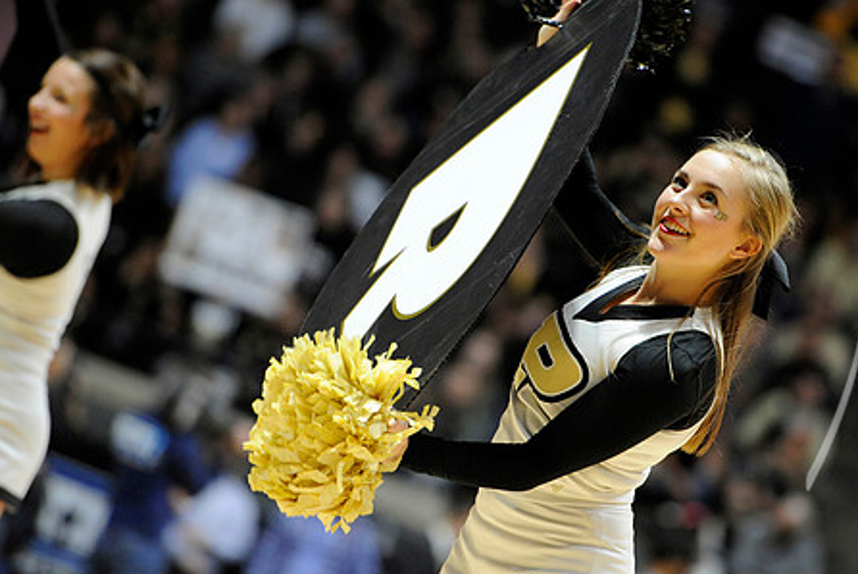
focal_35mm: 260
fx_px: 6200
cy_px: 265
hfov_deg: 7.9
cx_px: 516
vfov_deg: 5.3
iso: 4000
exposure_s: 1/1000
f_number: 3.2
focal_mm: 200
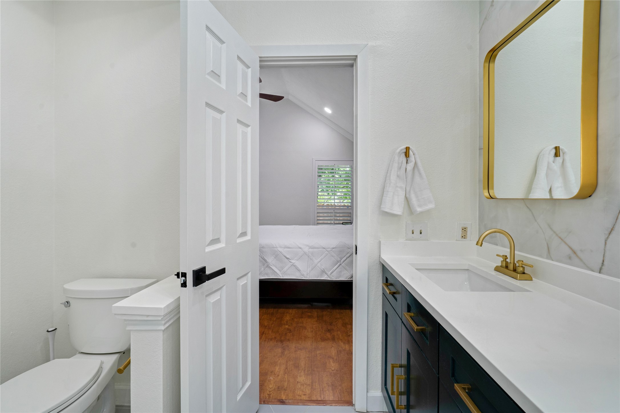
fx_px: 276
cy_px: 206
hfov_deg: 96.7
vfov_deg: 73.7
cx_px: 310
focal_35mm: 16
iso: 500
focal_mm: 16
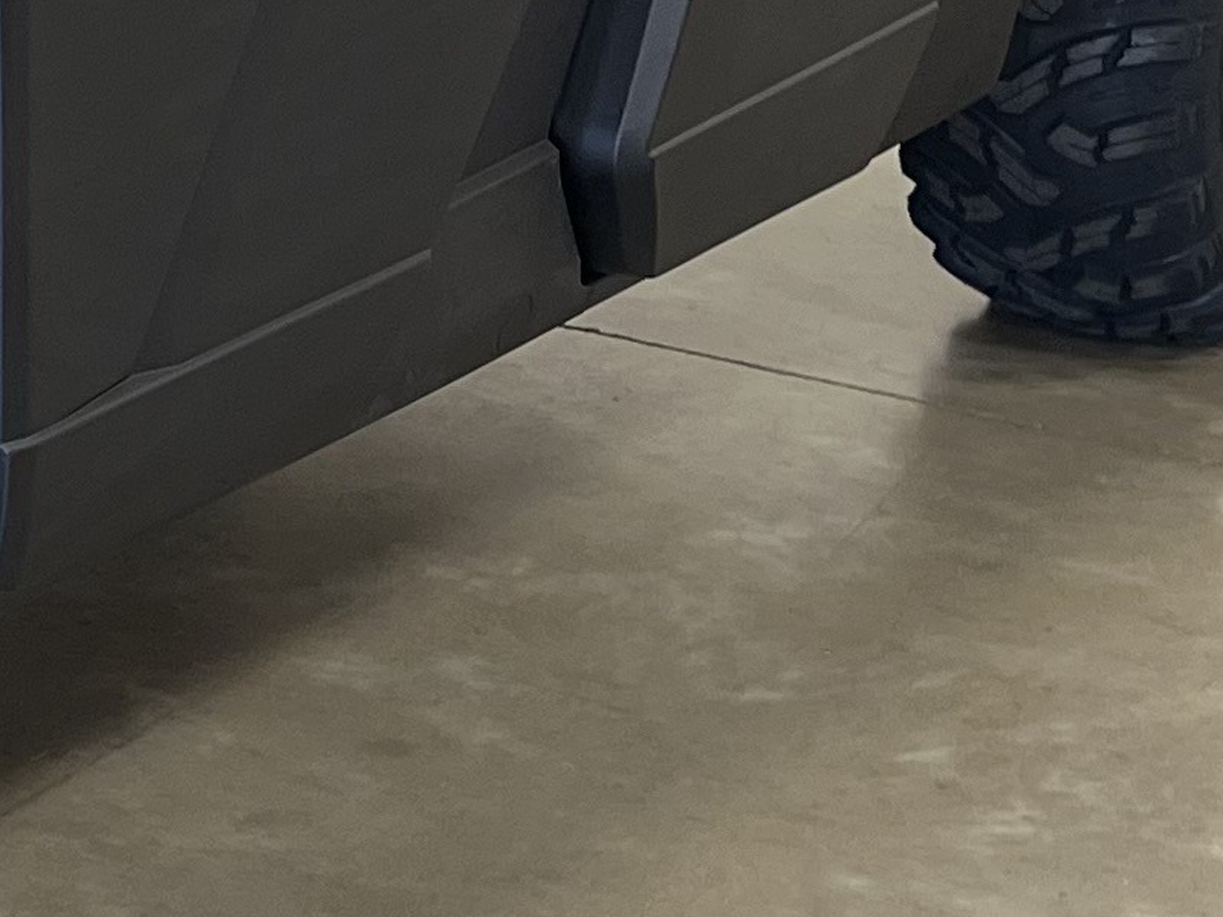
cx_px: -514
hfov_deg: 14.2
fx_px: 4628
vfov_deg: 11.1
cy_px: -154
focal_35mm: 131
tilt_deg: -12.4
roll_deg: -1.2
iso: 160
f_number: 1.5
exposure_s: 1/60
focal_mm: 5.7
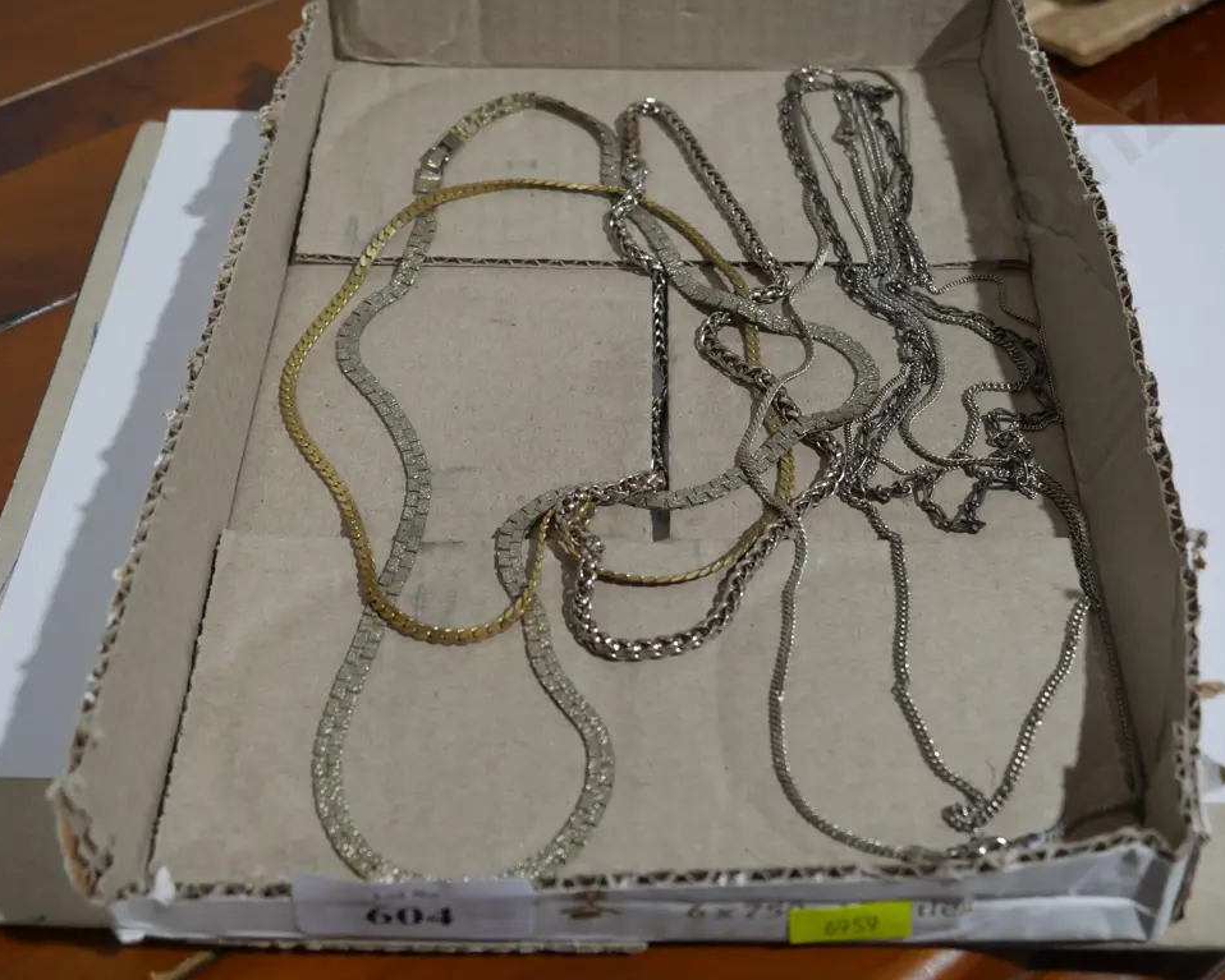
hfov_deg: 38.8
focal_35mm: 48
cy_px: 490
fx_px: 1741
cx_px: 647
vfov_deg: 31.5
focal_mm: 23
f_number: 5.1
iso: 400
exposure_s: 1/60
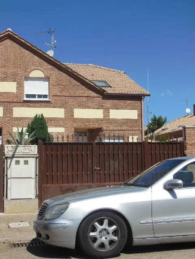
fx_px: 391
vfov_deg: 36.8
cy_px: 130
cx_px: 98
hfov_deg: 28.0
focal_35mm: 52
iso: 125
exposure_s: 1/1000
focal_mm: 9.3
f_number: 4.7
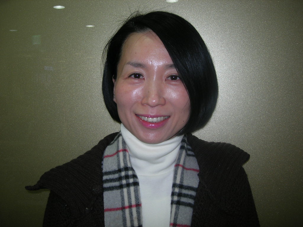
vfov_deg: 37.7
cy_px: 114
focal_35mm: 38
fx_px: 333
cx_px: 152
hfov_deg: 49.0
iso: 64
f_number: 2.8
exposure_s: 1/60.1
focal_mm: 7.8
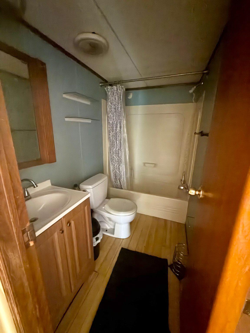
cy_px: 166
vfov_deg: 102.1
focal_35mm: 14
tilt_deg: -14.9
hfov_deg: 85.7
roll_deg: -1.3
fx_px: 135
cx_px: 125
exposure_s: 1
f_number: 2.2
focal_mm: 2.22
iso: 1600
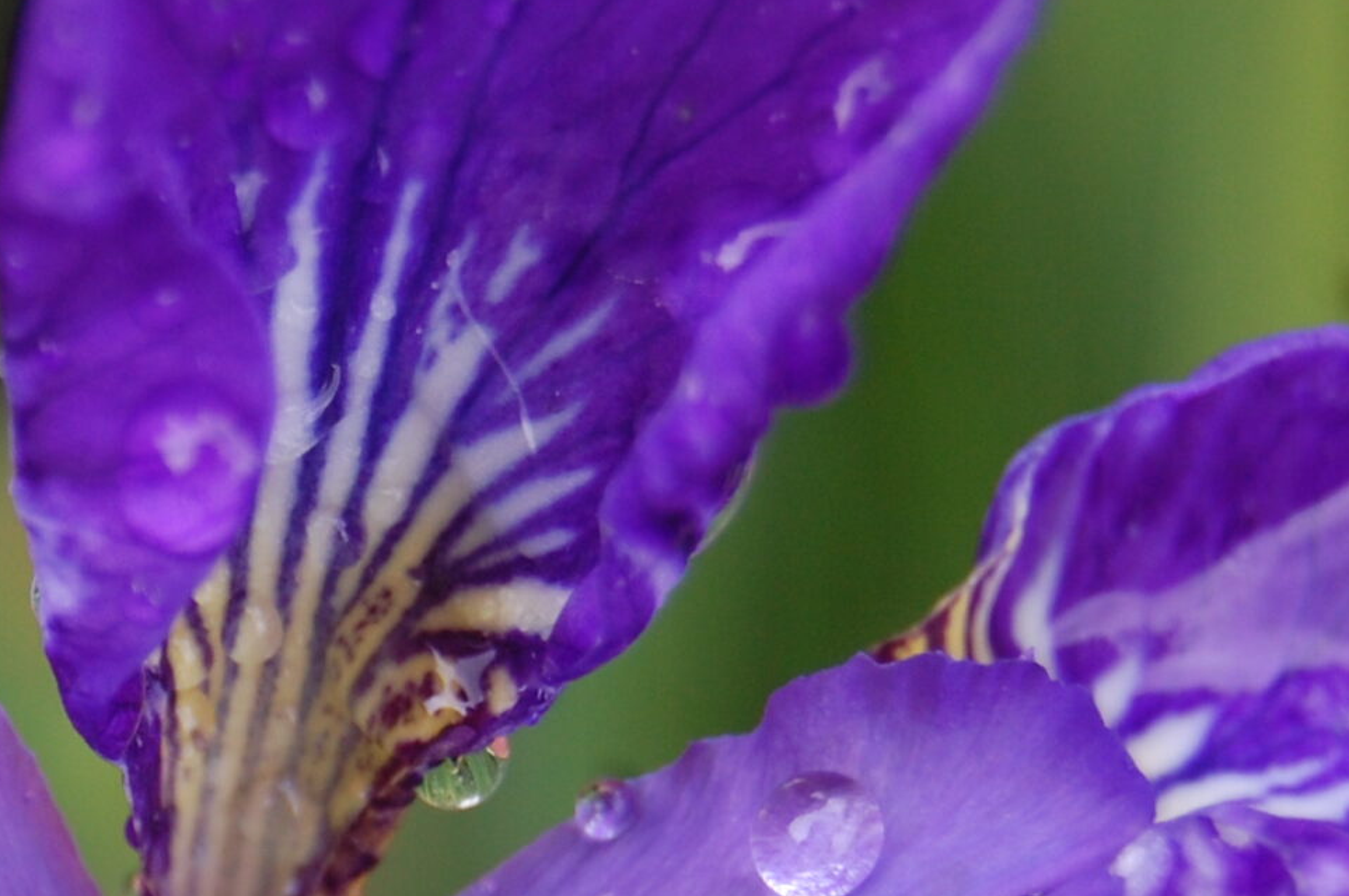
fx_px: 8210
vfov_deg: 6.2
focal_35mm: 219
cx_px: -122
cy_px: 1007
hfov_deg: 9.3
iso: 400
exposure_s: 1/60
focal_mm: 55
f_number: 5.6
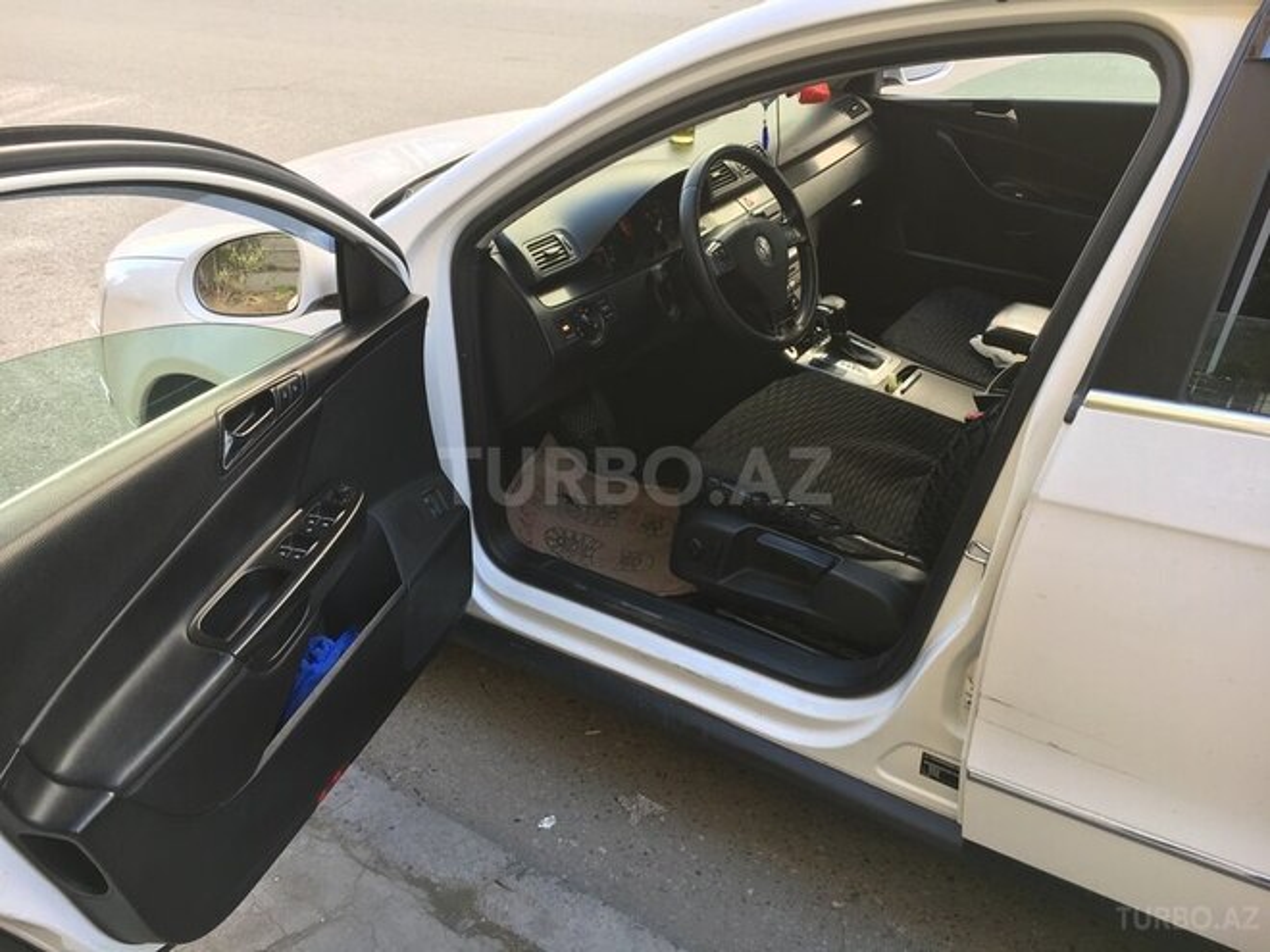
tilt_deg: -31.0
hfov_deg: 61.7
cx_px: 635
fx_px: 1064
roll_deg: -0.7
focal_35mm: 29
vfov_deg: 48.2
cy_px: 476
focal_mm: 4.15
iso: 25
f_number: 2.2
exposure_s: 1/100
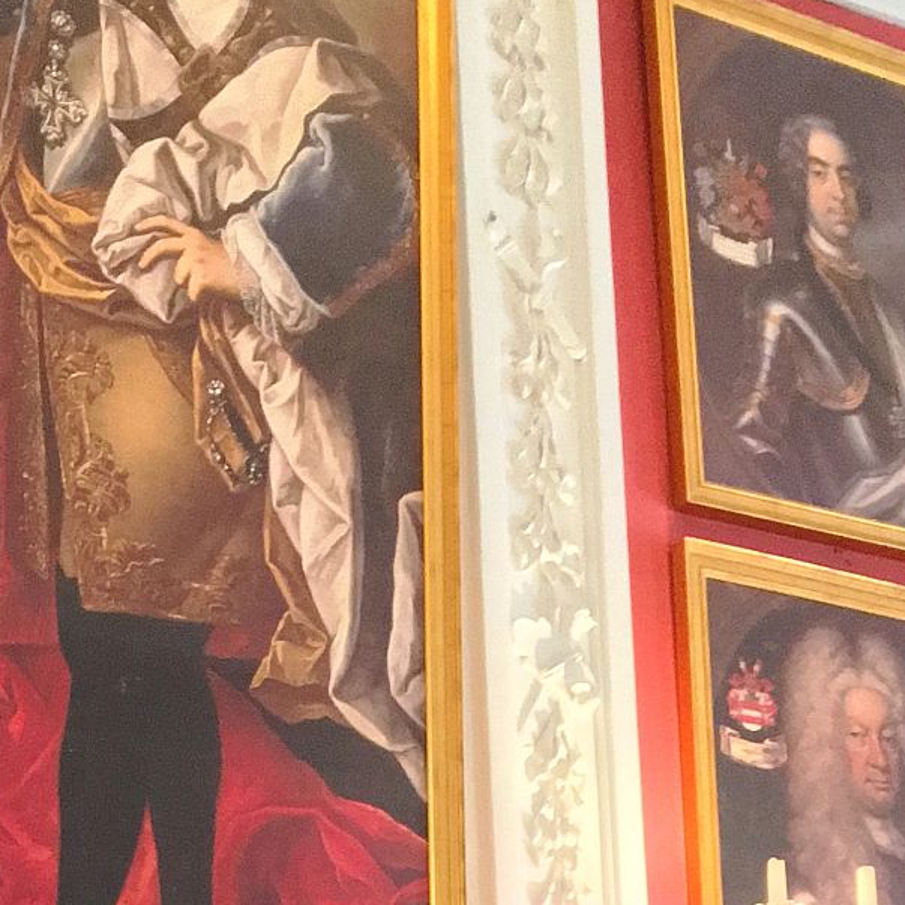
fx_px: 2514
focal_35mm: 85
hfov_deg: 20.4
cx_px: 321
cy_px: 1255
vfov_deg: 18.6
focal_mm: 4.15
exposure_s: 1/17
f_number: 2.2
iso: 320
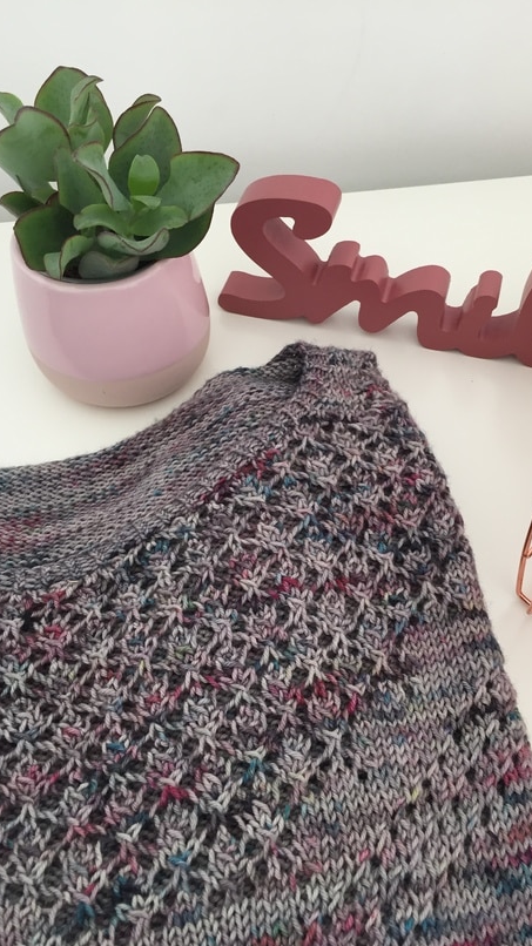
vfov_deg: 61.0
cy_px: 477
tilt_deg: -52.7
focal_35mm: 32
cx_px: 325
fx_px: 803
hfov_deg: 36.5
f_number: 2.2
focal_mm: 4.15
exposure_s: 1/33
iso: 50
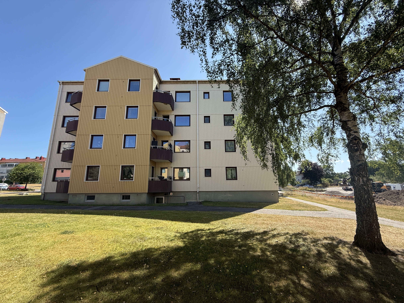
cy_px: 152
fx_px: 163
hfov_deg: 102.1
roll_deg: +0.6
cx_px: 202
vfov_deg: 85.7
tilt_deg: +11.8
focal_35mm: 14
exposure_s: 1/679
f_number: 2.2
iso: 50
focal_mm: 2.22
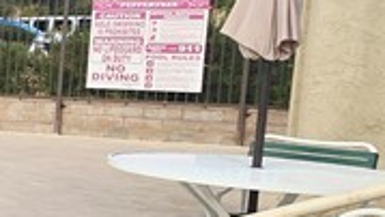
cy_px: 120
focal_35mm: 81
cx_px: -587
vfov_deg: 15.0
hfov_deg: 14.2
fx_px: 828
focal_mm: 2.2
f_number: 2.2
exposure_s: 1/732
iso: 50
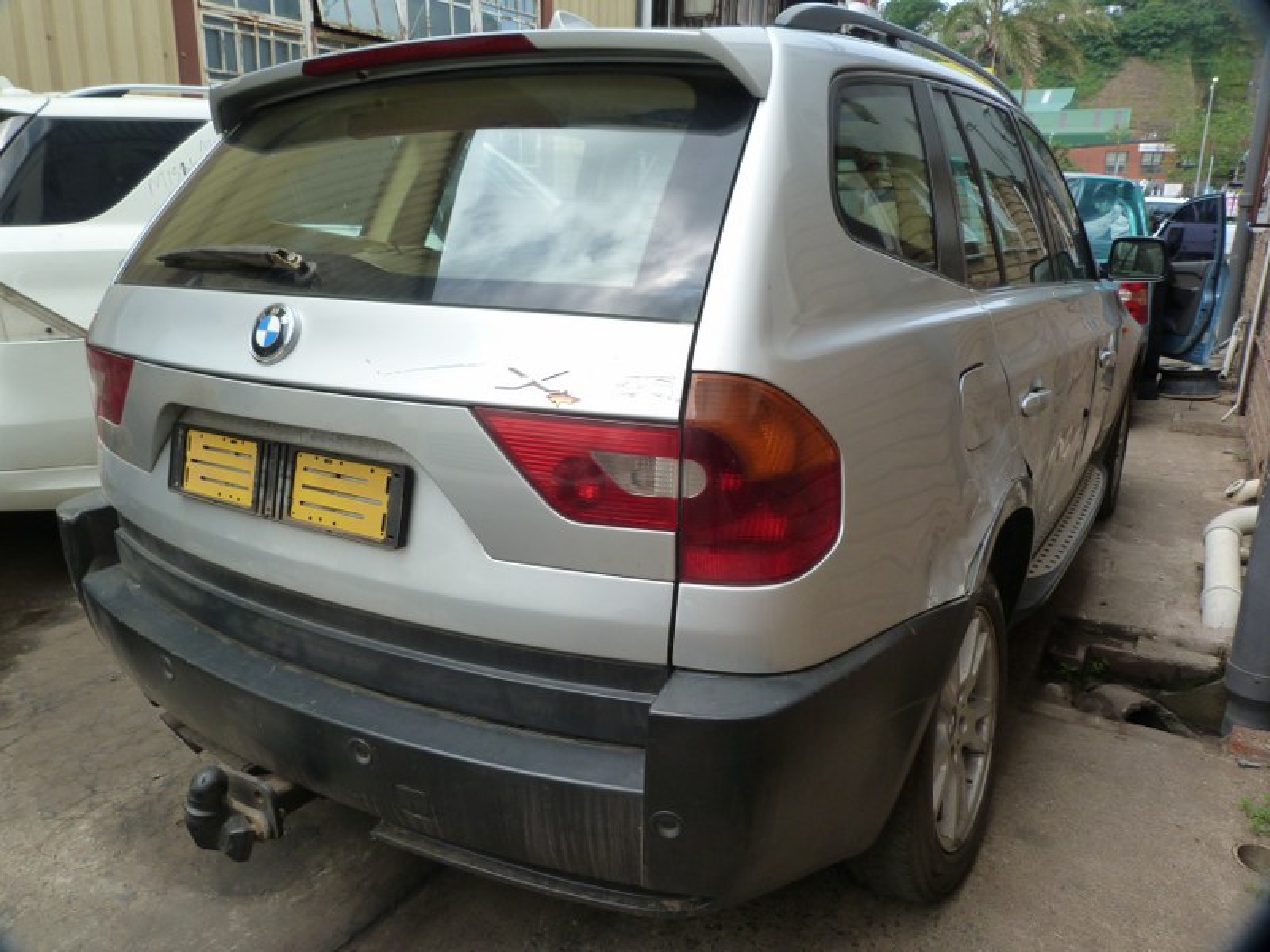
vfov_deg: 54.9
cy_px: 476
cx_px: 635
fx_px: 917
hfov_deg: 69.4
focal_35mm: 25
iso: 125
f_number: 4
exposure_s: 1/250
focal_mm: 4.5
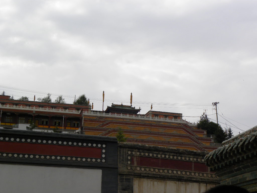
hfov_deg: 29.4
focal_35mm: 66
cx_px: 128
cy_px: 96
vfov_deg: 22.3
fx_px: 490
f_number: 6.3
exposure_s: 1/360
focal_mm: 11.8
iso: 64
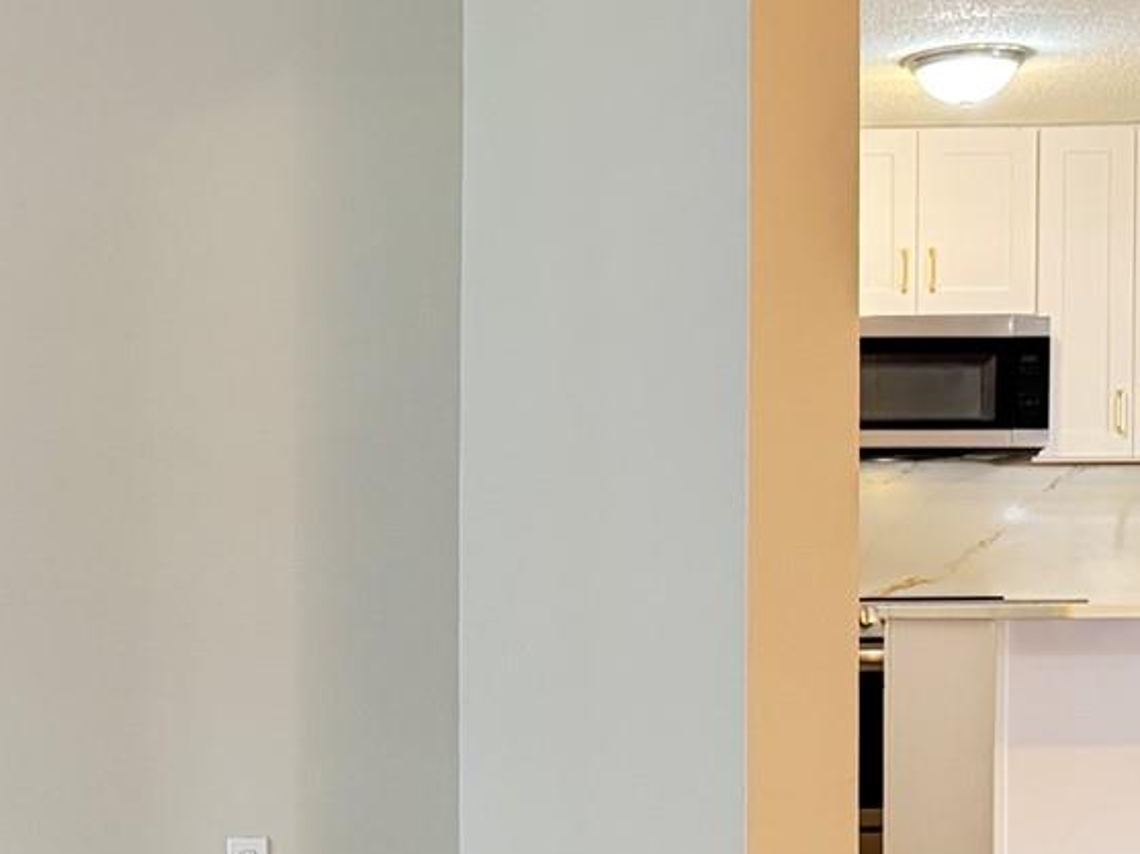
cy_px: 672
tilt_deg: -2.1
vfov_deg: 21.1
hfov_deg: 26.1
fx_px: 2271
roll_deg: +0.2
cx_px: -104
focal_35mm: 69
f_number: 1.78
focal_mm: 6.76
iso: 500
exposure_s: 1/60
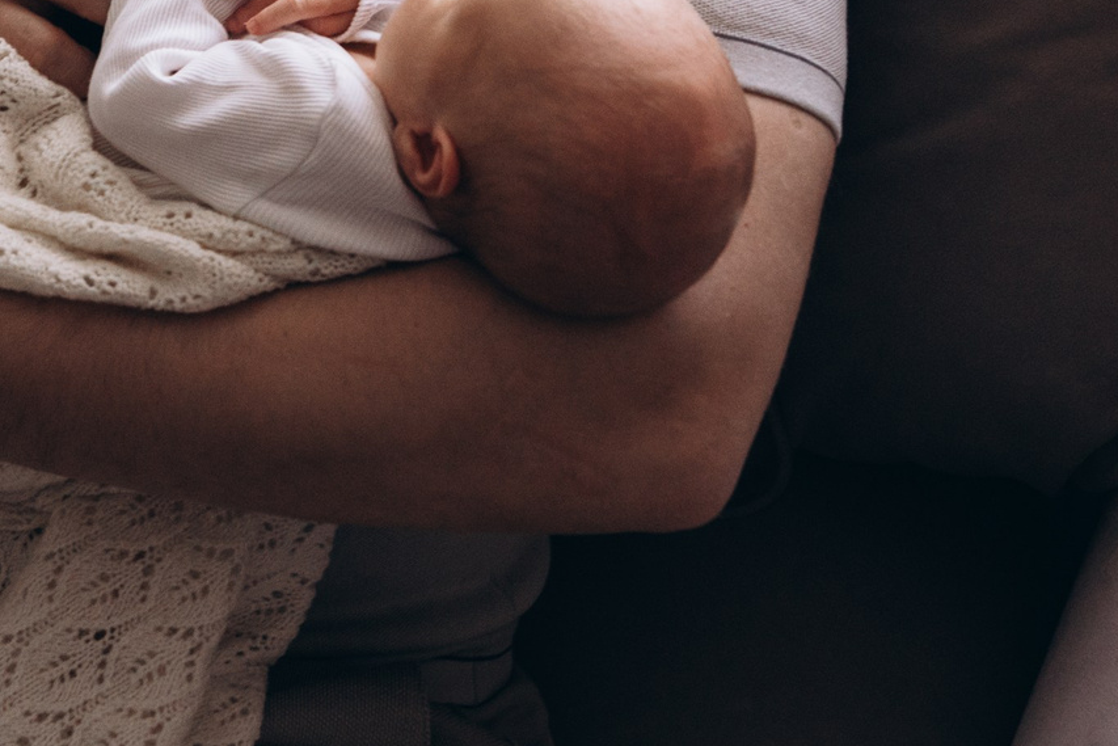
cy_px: -359
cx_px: 52
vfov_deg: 12.4
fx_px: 3261
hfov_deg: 19.0
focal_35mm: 105
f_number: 3.2
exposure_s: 1/200
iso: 640
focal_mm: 35
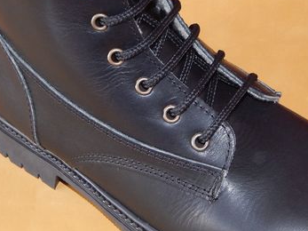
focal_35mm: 106
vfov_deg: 13.9
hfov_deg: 18.5
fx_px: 943
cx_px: 128
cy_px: 85
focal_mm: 8.6
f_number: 3.7
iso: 200
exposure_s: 1/30
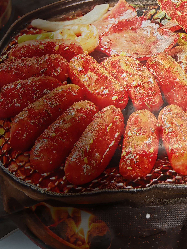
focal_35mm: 44
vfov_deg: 39.7
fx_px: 317
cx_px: 142
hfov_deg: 32.2
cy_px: 23
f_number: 1.9
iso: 250
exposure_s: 1/33
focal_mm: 6.67
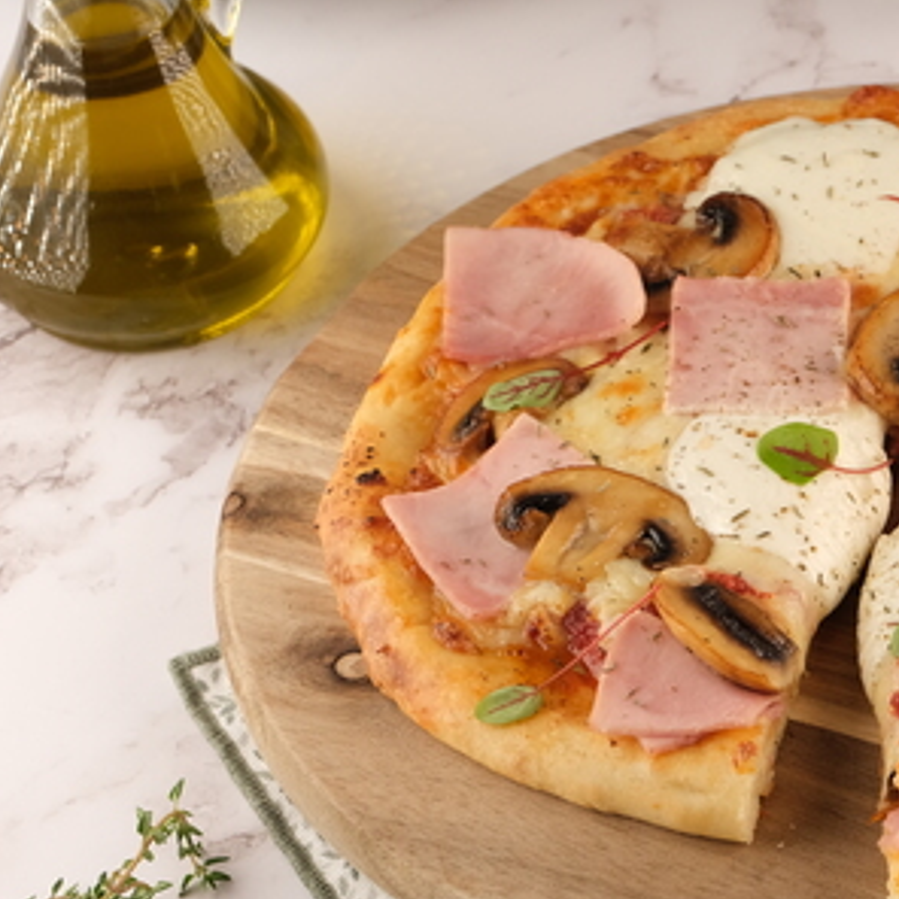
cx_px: 999
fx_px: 4319
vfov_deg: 11.9
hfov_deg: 11.7
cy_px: 446
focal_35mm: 147
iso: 200
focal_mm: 47
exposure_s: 1/125
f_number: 6.4
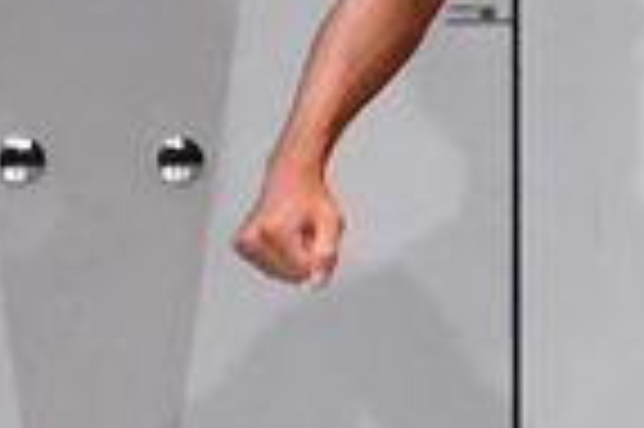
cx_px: 1439
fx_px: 21067
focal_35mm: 1179
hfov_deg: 1.7
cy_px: 347
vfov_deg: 1.2
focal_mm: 145
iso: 6400
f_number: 5.6
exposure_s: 1/400
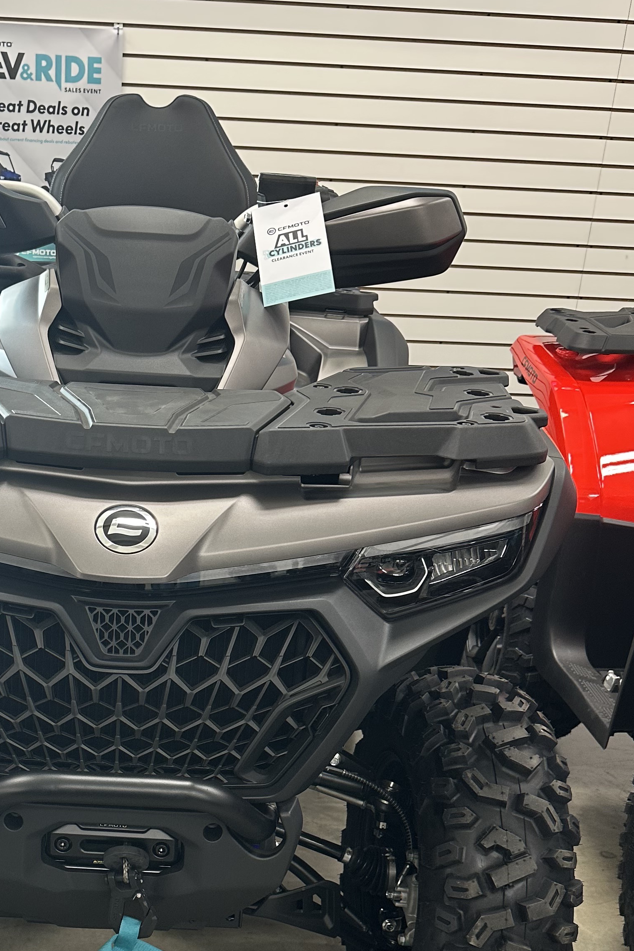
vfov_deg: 43.2
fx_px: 1162
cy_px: 706
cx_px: 154
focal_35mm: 44
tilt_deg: -23.3
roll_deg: -2.9
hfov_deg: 30.0
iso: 160
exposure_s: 1/60
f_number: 1.78
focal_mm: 6.86
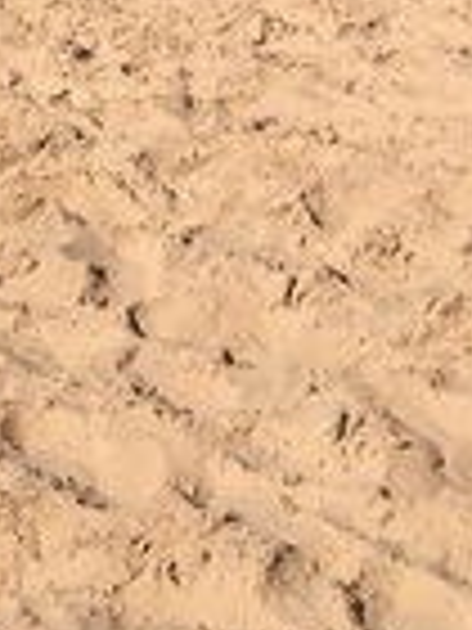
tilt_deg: -10.9
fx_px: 1963
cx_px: 315
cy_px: -441
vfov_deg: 15.9
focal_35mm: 108
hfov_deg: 13.7
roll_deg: -0.2
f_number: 2.2
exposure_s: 1/3077
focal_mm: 4.15
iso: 25
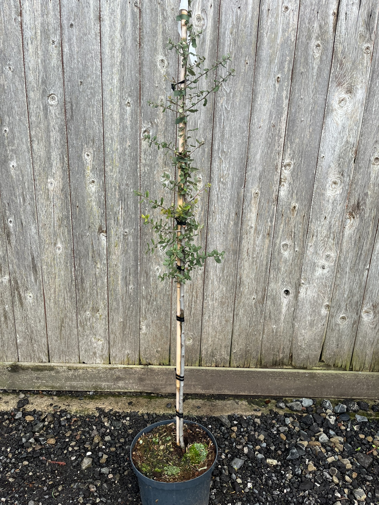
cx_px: 190
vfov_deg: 67.3
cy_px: 252
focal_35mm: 26
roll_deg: -0.2
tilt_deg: -16.6
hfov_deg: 53.1
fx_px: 380
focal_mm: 5.1
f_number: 1.6
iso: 50
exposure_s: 1/454
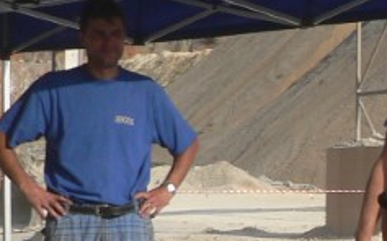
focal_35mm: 165
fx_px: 1740
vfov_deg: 7.9
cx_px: 630
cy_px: 303
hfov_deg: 12.0
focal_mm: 6
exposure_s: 1/500
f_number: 4
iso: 80
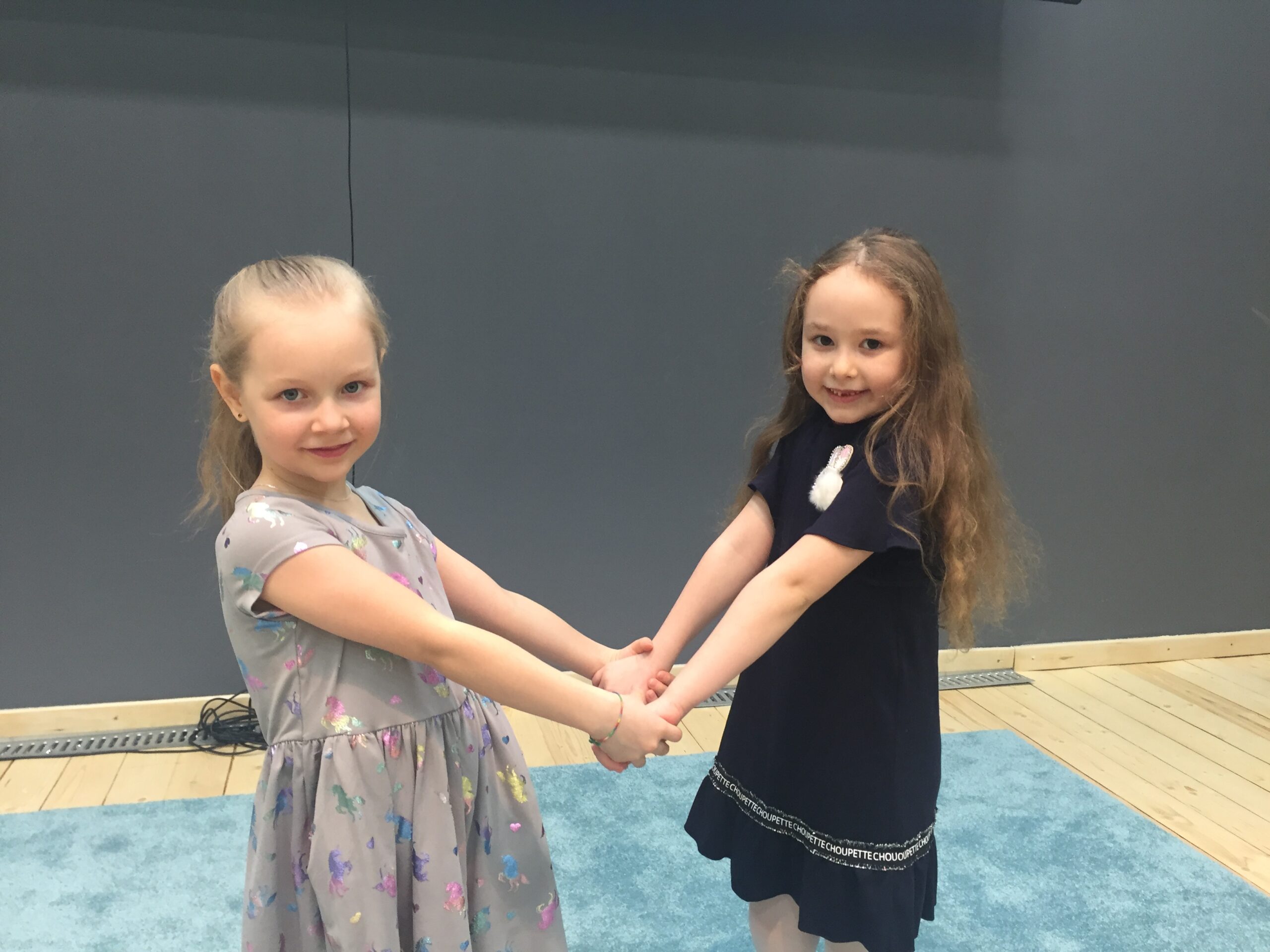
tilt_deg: -8.2
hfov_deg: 61.7
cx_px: 635
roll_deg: -2.5
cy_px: 476
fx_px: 1064
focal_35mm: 29
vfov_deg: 48.2
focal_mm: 4.15
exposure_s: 1/33
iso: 125
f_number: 2.2
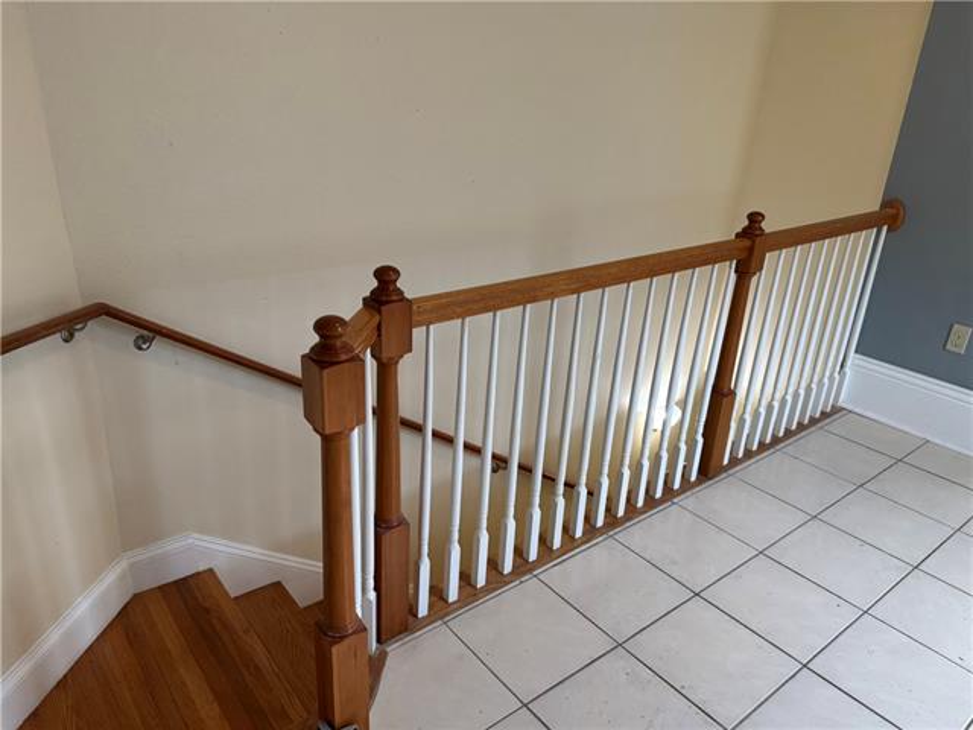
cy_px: 365
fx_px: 675
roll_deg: -3.9
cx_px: 486
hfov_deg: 71.6
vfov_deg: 56.8
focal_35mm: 24
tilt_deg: -22.7
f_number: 1.78
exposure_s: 1/120
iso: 160
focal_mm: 6.76
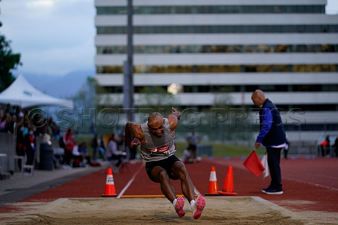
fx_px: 1258
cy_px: 112
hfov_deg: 15.3
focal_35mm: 134
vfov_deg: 10.2
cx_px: 169
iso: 2000
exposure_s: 1/1600
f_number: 2.8
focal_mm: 134
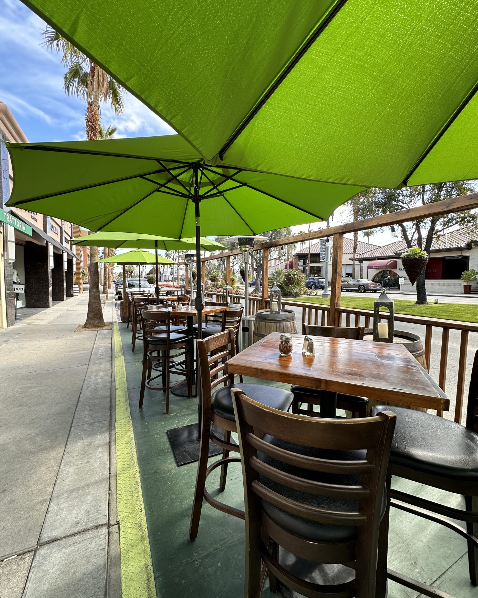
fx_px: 265
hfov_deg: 84.0
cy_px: 293
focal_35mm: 15
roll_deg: -0.5
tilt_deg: -2.3
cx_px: 238
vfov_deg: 96.8
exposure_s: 1/266
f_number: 2.2
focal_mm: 2.22
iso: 40
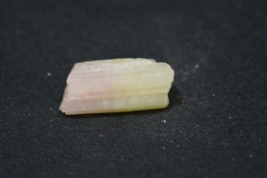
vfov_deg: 7.7
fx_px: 1324
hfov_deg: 11.5
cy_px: 94
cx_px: 120
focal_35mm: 179
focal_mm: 105
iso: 800
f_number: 3.5
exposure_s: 1/60
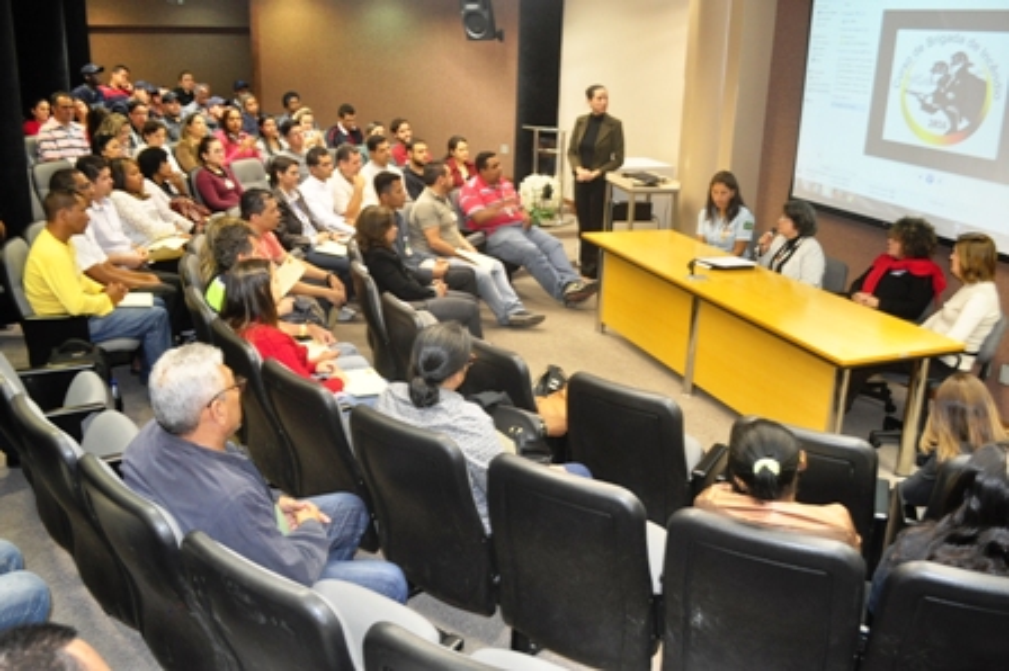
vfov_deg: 39.9
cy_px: 336
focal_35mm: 33
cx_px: 504
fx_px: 924
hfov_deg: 57.3
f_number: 5.6
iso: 800
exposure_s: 1/10
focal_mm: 22
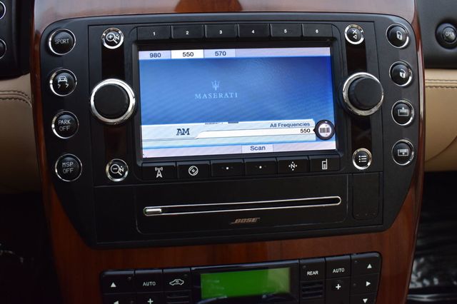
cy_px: 152
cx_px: 228
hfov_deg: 55.1
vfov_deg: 38.3
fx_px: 438
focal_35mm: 34
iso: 400
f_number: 6.3
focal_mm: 23
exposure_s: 1/20
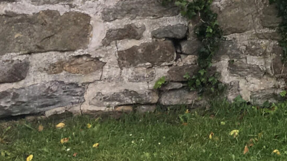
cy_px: -225
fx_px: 882
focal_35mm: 116
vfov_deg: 9.3
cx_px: 492
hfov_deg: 16.1
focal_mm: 4.15
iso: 25
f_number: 2.2
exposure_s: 1/565
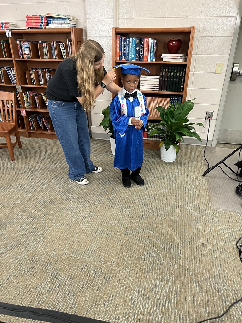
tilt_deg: -27.0
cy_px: 162
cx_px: 121
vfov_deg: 67.3
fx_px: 242
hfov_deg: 53.1
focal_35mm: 26
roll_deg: -0.5
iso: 125
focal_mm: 5.7
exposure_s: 1/60
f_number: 1.5
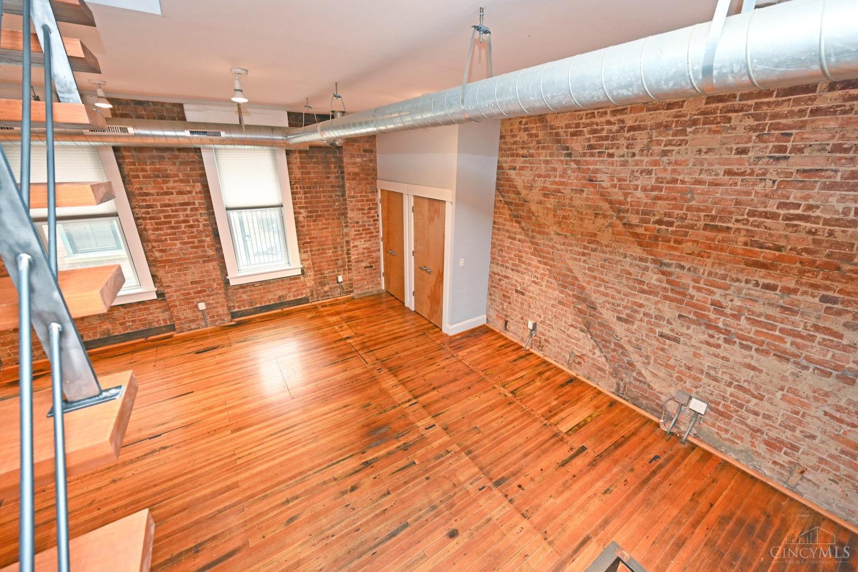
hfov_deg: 104.3
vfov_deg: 81.2
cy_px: 286
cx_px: 429
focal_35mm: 14
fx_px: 334
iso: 640
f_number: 4
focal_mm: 14
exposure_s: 1/60
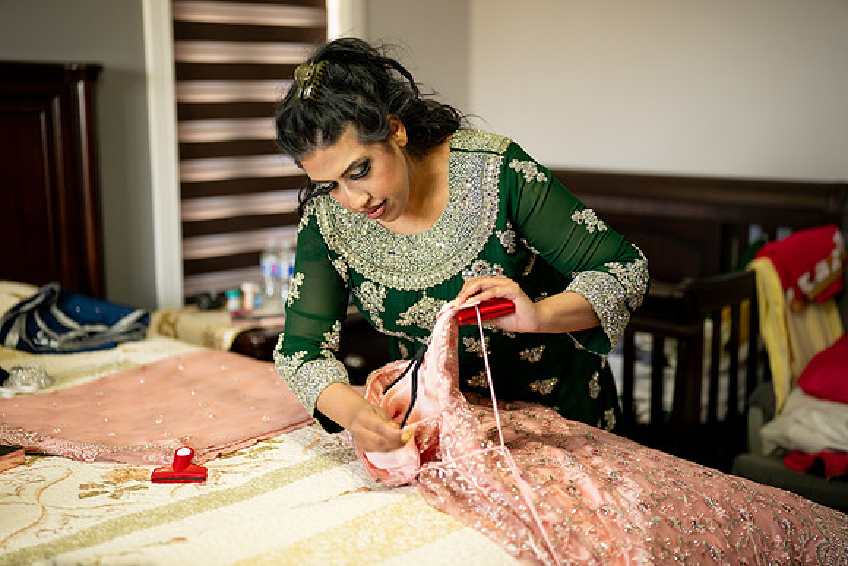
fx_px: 1178
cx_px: 424
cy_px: 283
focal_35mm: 50
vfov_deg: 27.0
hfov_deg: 39.6
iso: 250
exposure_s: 1/160
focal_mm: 50
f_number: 1.4
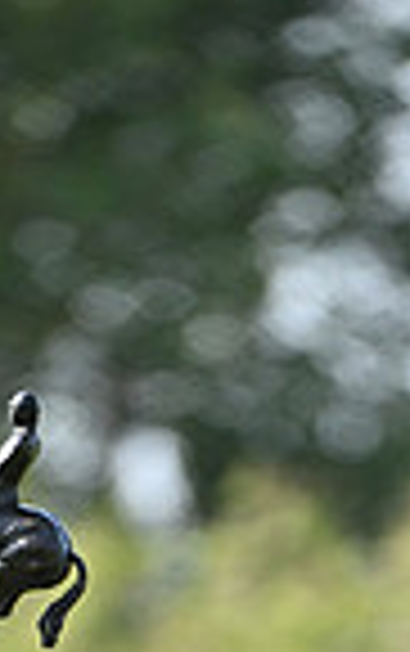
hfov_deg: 1.0
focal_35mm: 1384
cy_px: 1300
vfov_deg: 1.5
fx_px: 24670
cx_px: 169
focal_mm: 340
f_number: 4.5
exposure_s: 1/1250
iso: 800
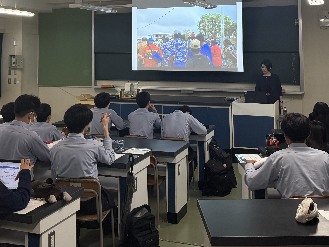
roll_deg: +0.6
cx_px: 148
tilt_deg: +3.5
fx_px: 456
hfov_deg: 39.6
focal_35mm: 48
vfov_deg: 29.0
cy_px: 22
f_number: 1.78
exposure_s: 1/120
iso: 250
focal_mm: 6.76
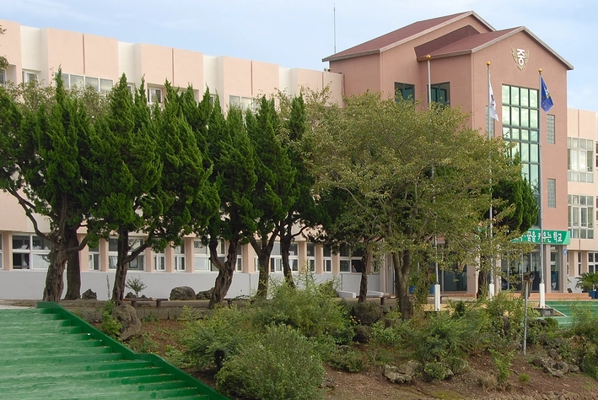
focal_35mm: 89
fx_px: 1477
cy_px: 292
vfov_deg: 15.4
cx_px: 459
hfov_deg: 22.6
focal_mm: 35
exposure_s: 1/90
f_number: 8
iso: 100
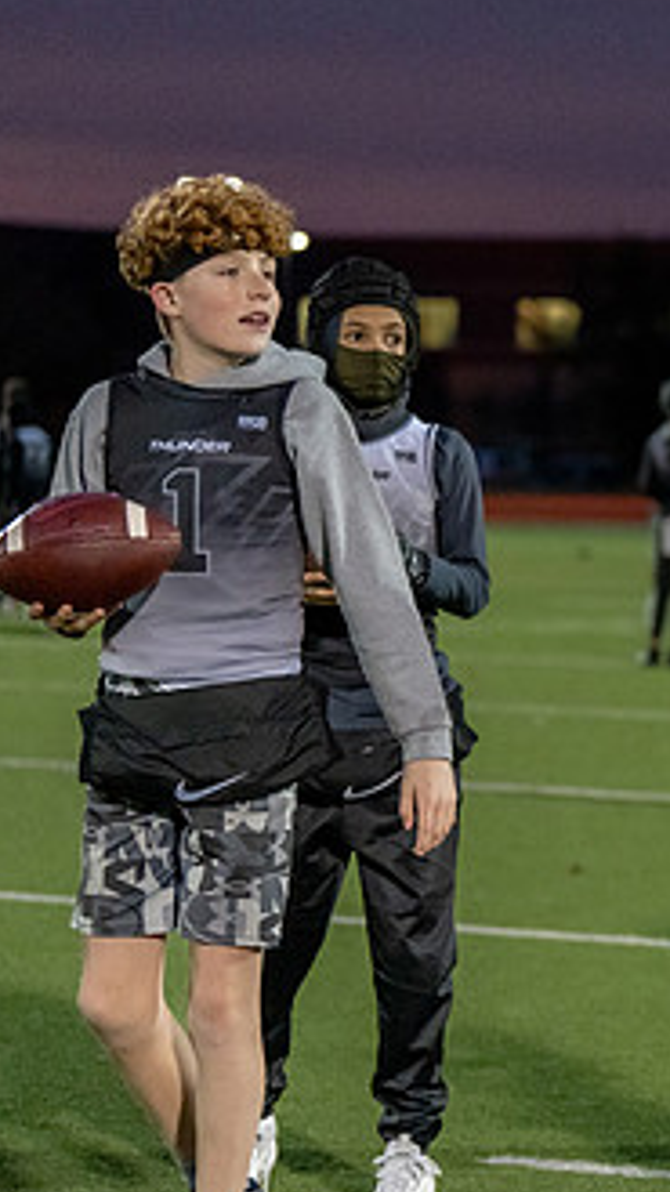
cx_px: 1165
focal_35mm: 159
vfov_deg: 13.5
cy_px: 602
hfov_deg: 7.4
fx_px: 5023
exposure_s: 1/1000
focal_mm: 75
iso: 4000
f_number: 2.8
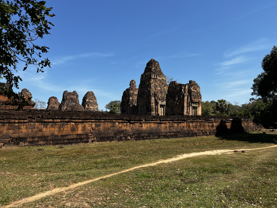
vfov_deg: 53.1
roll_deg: +0.9
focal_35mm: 26
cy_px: 104
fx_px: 208
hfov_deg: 67.3
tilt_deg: +6.6
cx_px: 138
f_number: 1.5
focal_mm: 5.7
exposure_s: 1/3571
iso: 50
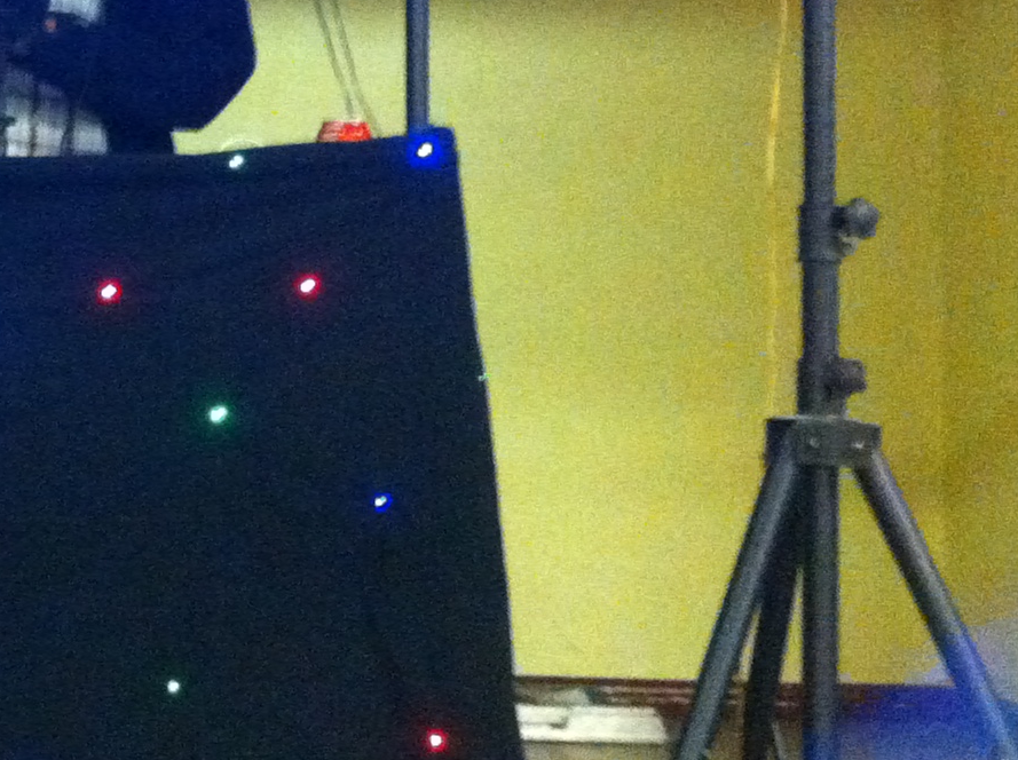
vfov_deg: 14.3
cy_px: 93
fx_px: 2995
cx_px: -187
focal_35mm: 102
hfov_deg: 18.3
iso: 800
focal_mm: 3.85
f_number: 2.8
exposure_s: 1/15
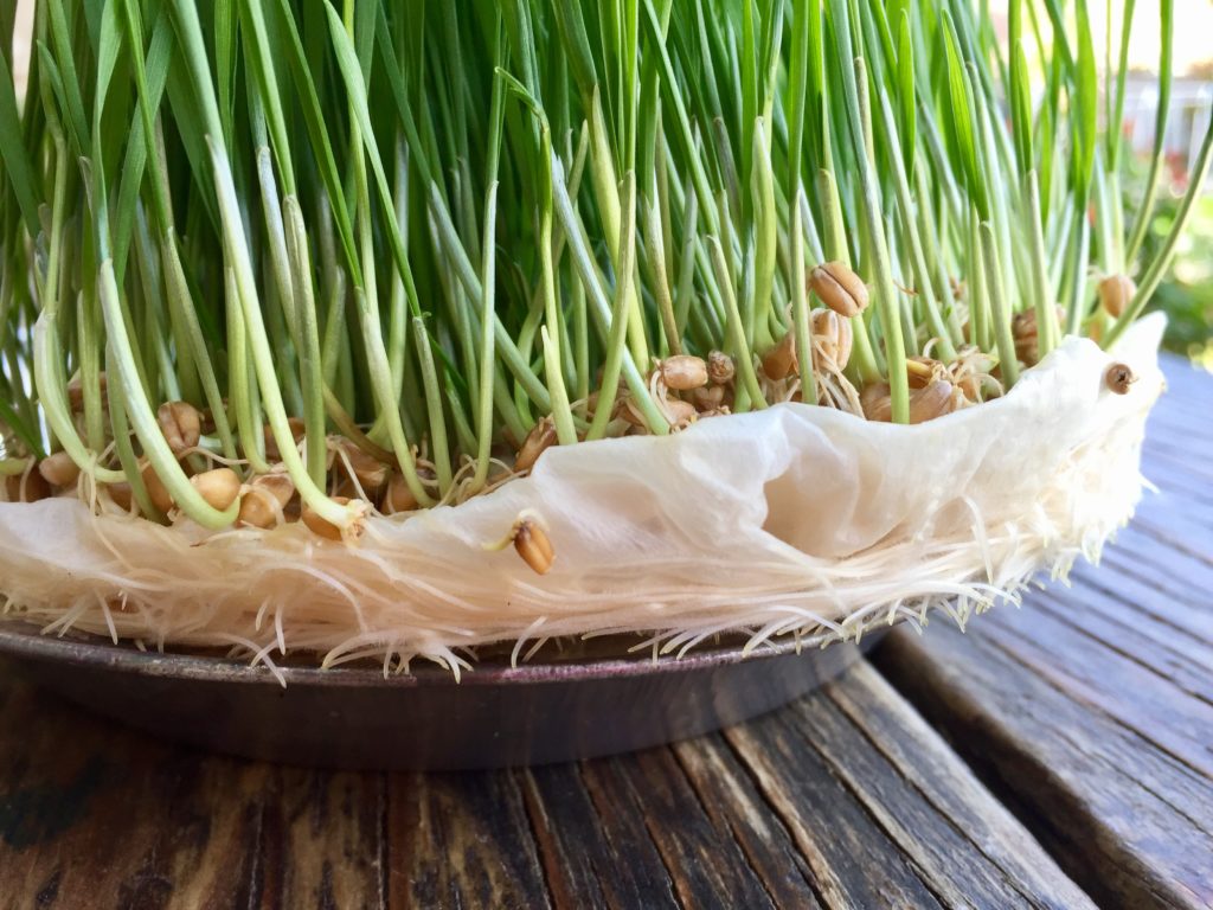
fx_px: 1016
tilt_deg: -15.9
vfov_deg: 48.2
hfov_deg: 61.7
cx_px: 606
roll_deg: -0.4
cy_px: 455
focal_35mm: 29
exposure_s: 1/120
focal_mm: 4.15
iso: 40
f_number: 2.2
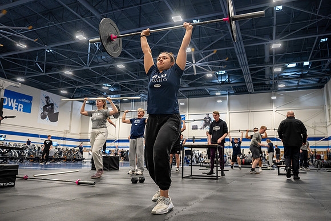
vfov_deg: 48.7
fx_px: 244
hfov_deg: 68.3
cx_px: 176
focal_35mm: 27
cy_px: 112
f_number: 2.8
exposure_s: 1/80
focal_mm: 24
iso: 1000
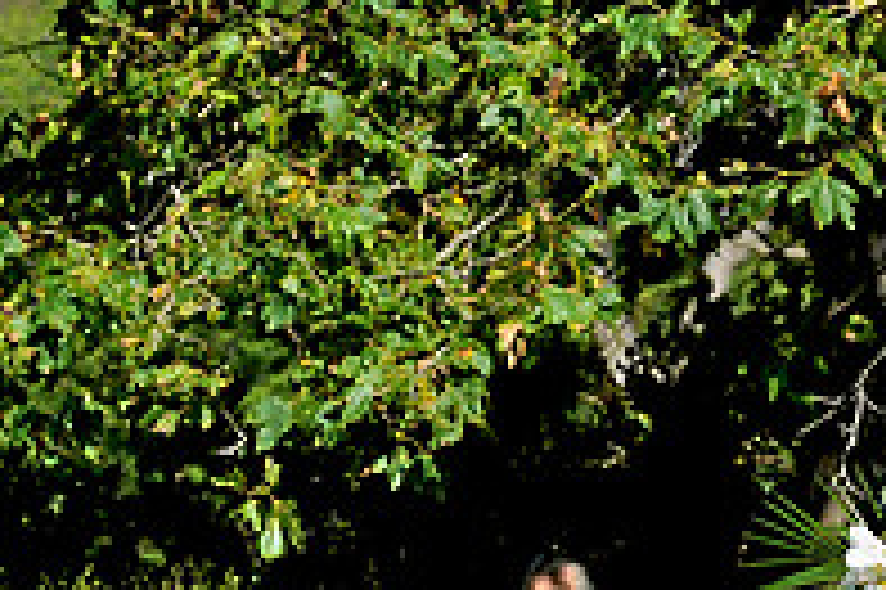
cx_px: 765
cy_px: 775
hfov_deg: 3.7
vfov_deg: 2.4
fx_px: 13770
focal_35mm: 560
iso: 200
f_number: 11
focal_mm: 190
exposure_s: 1/320
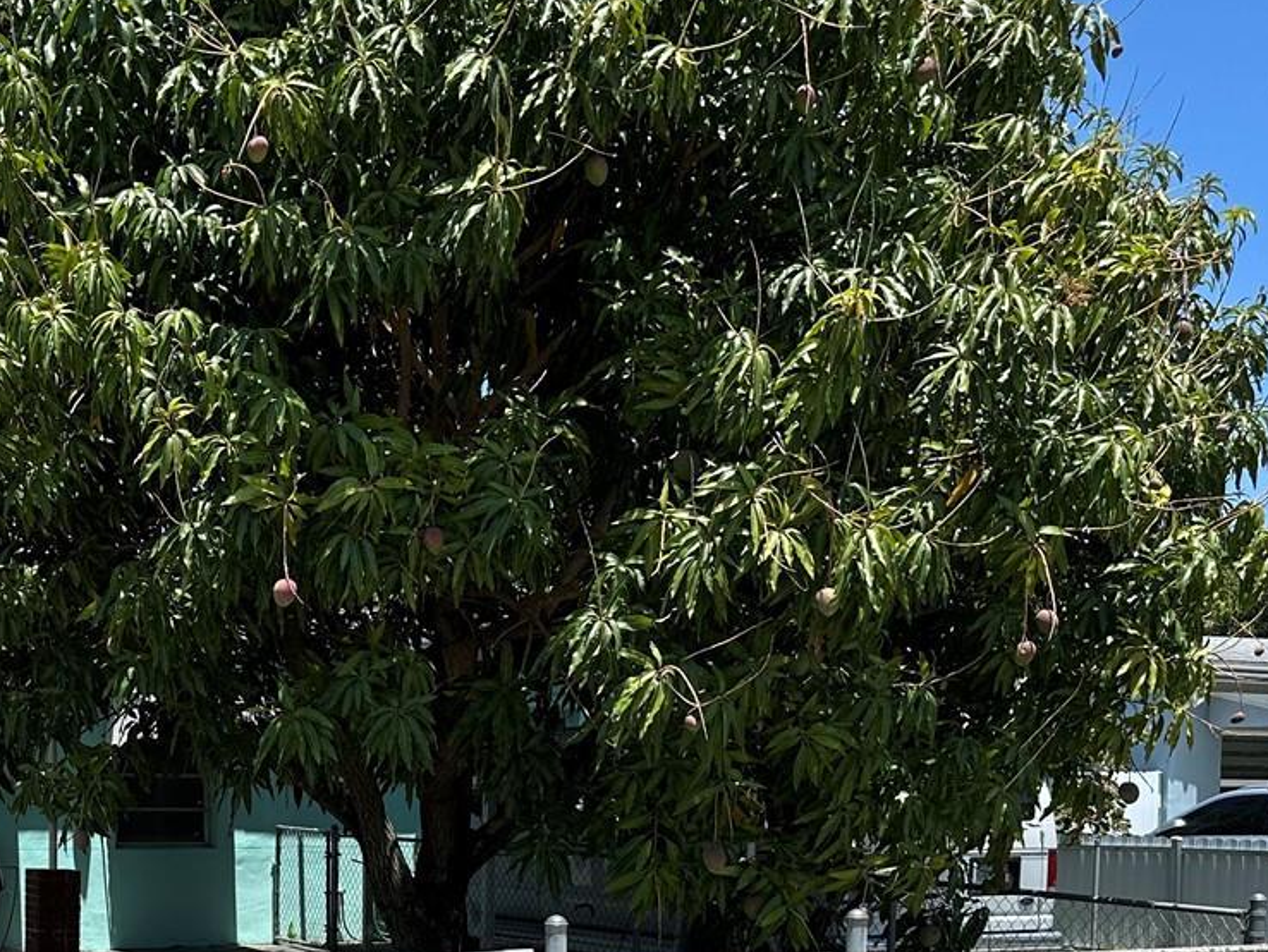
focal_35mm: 52
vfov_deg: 26.9
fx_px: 1905
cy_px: 897
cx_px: 220
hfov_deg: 35.4
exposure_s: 1/2967
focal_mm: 6.86
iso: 80
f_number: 1.78
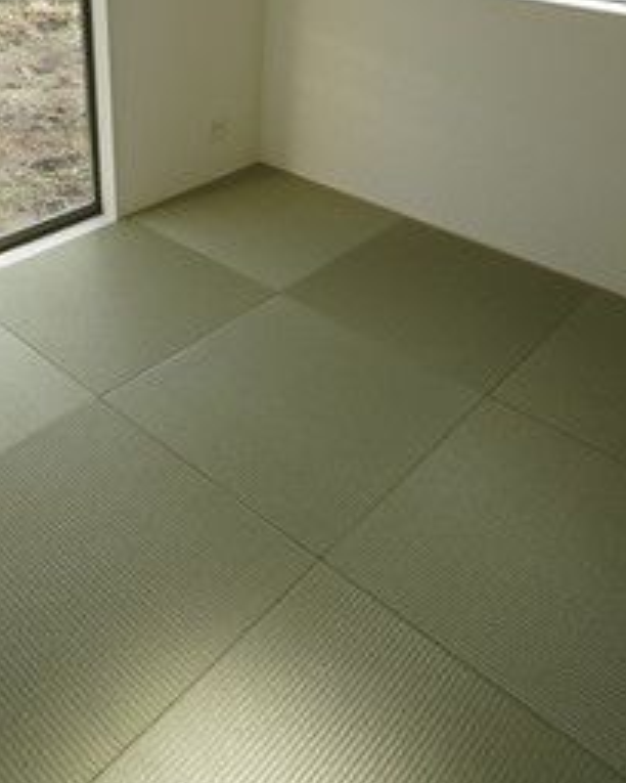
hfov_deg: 44.2
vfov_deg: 51.6
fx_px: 764
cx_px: 236
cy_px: 186
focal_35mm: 33
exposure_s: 1/200
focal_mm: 14
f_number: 4.5
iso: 100
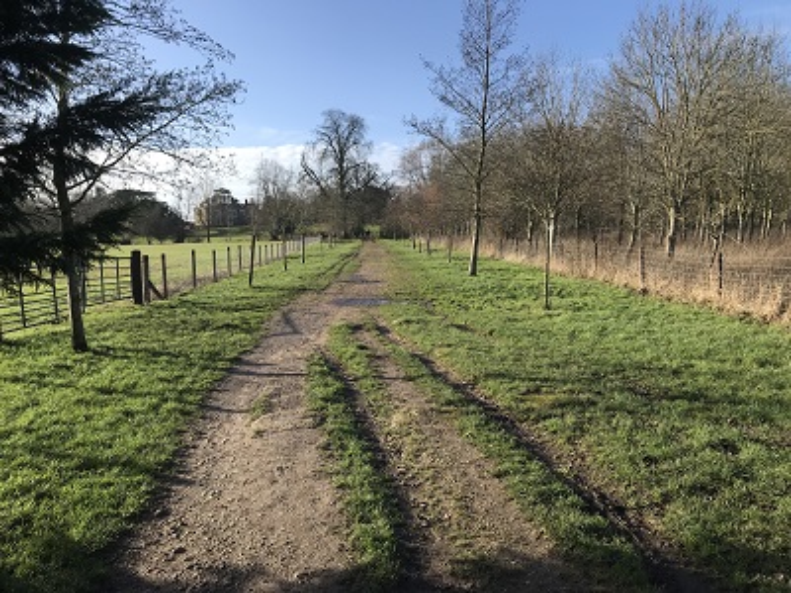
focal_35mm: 28
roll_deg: +0.9
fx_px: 640
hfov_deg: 63.4
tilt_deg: -4.8
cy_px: 296
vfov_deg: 49.7
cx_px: 396
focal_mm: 3.99
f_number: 1.8
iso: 20
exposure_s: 1/1259
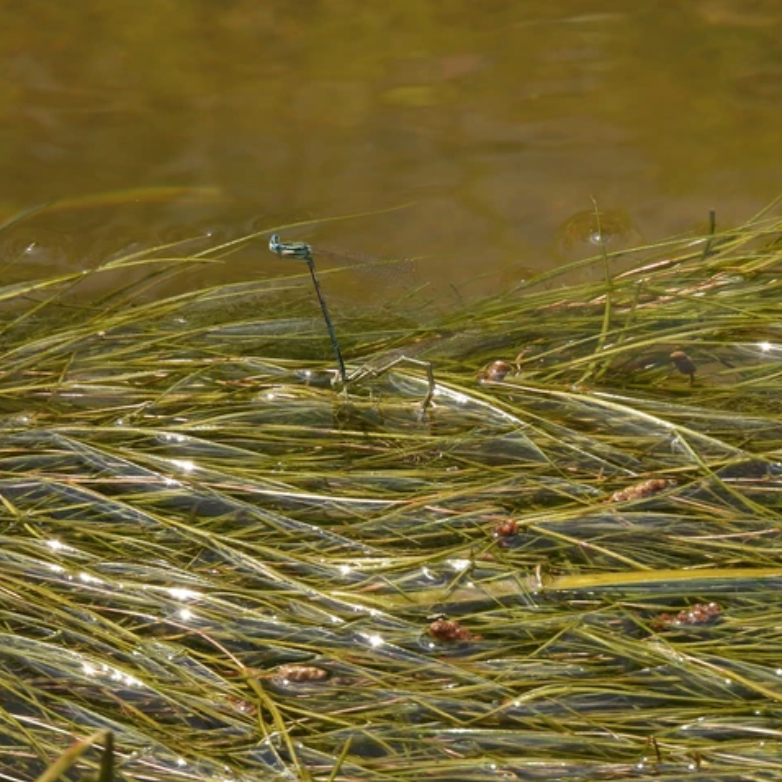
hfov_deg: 1.5
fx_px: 30261
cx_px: 363
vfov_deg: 1.5
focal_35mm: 1184
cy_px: 391
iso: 100
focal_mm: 178
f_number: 6.3
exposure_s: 1/250
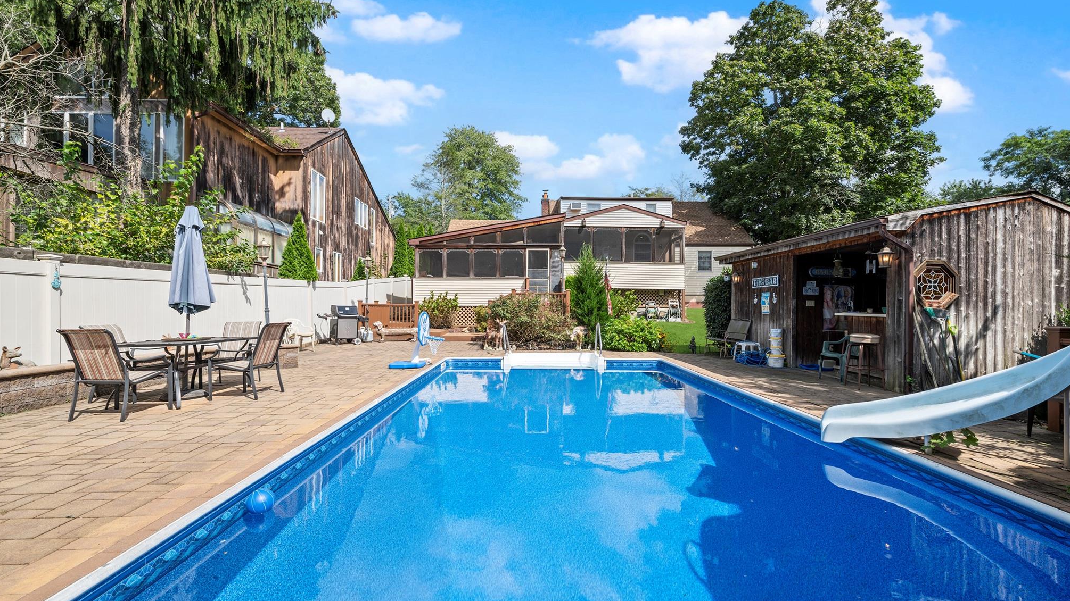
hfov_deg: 99.4
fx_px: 454
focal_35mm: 16
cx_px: 534
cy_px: 301
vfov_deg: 67.1
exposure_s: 1/125
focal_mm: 15
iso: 100
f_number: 8
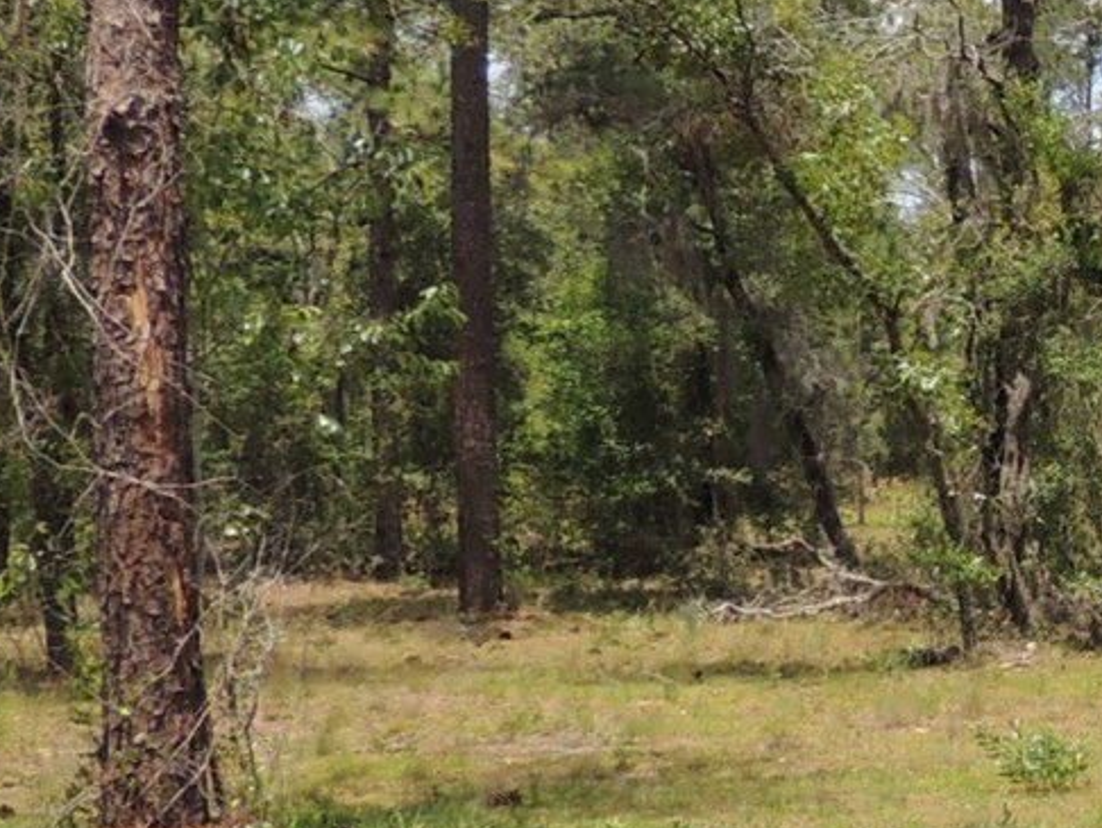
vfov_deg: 18.7
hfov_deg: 20.8
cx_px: 1671
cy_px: 442
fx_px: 2516
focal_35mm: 79
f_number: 3
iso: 100
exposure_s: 1/1000
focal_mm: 4.3
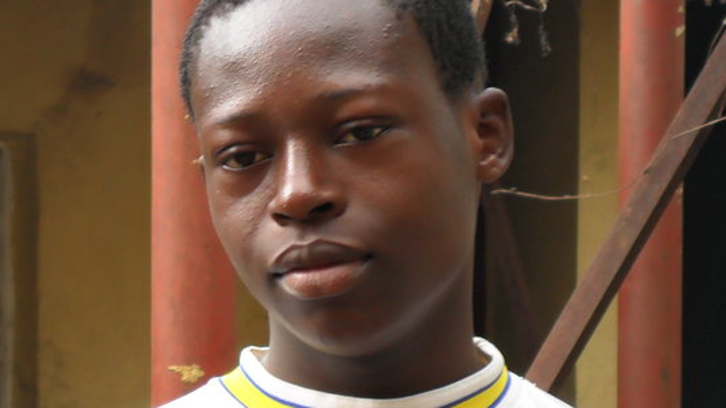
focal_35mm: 178
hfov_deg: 12.1
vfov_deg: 6.8
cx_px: 185
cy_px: 386
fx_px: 3426
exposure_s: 1/90
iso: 100
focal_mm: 15.4
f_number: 4.3
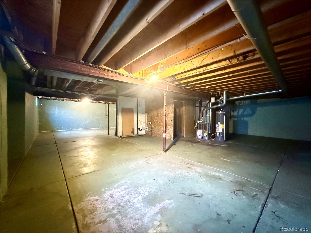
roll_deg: -1.0
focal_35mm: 14
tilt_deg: -0.7
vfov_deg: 85.7
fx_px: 126
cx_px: 156
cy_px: 116
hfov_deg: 102.1
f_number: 2.2
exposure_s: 1/40
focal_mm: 2.22
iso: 1600
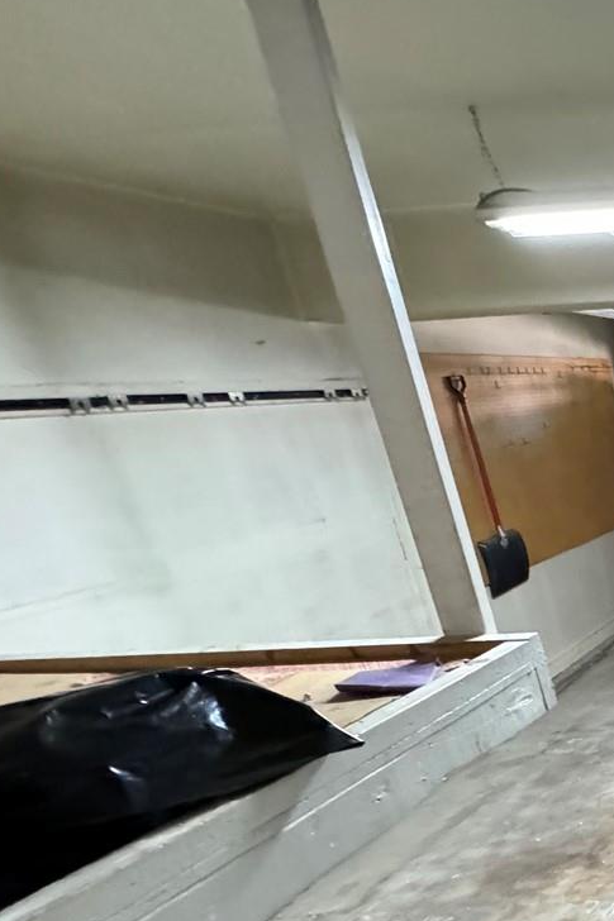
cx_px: 937
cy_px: 721
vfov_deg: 55.1
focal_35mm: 32
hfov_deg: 27.3
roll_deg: +4.0
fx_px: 819
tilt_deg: -22.7
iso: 1250
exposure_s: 1/60
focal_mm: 2.22
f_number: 2.2
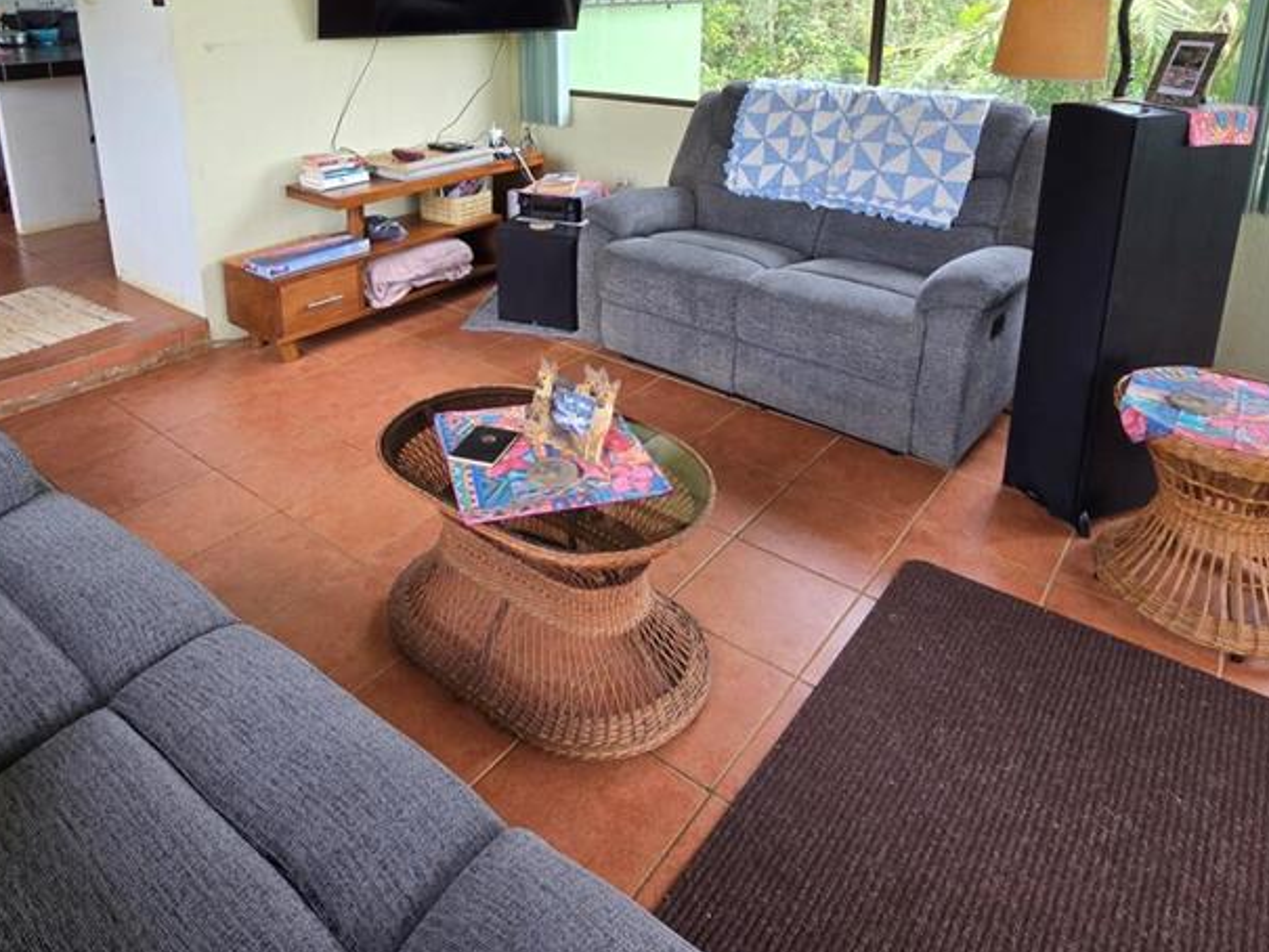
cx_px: 577
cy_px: 214
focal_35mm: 22
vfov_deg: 57.3
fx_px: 807
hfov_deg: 76.2
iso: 50
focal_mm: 2.2
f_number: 2.2
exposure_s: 1/120
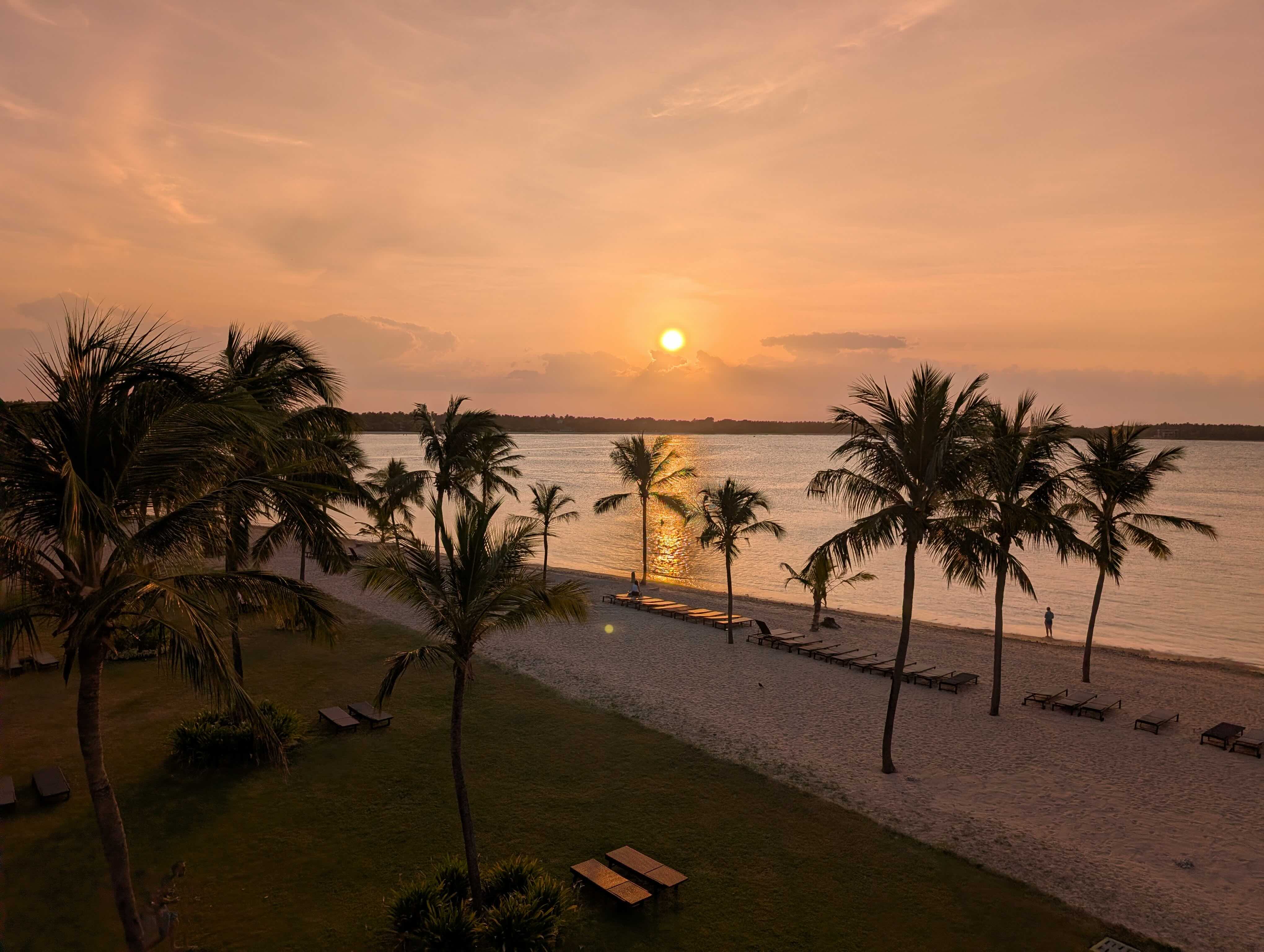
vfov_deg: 56.9
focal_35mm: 24
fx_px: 878
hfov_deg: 71.5
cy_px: 476
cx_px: 632
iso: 23
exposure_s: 1/26316
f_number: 1.68
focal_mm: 6.9
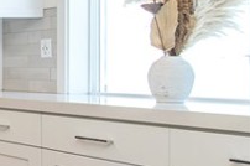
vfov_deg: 19.1
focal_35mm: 71
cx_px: -379
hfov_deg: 14.4
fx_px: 492
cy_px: 71
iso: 250
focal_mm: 14
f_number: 4
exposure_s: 1/60
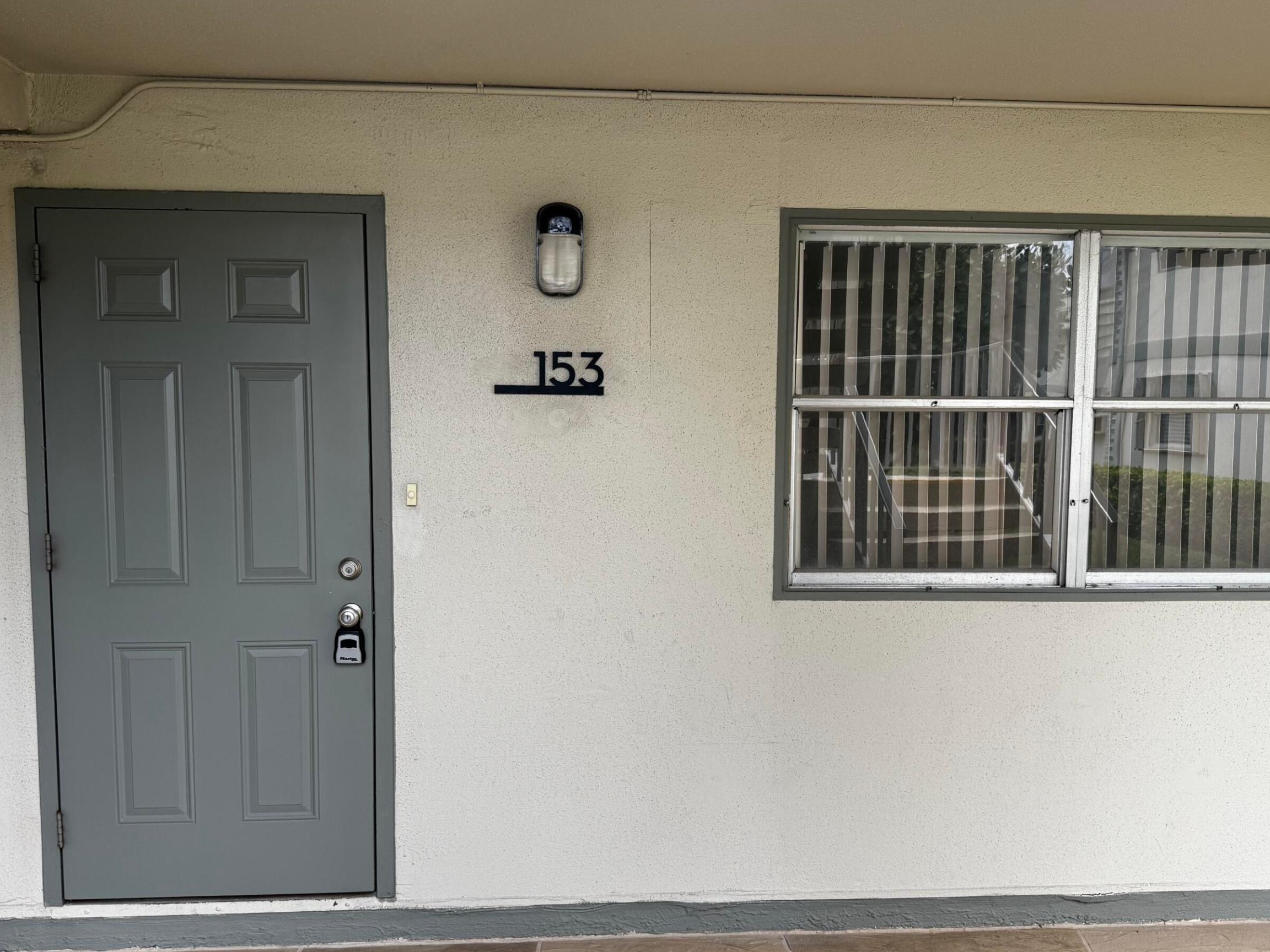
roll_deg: -0.6
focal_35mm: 30
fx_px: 1101
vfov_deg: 46.8
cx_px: 637
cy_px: 513
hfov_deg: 60.0
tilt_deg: -5.2
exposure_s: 1/503
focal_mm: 6.76
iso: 80
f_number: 1.78
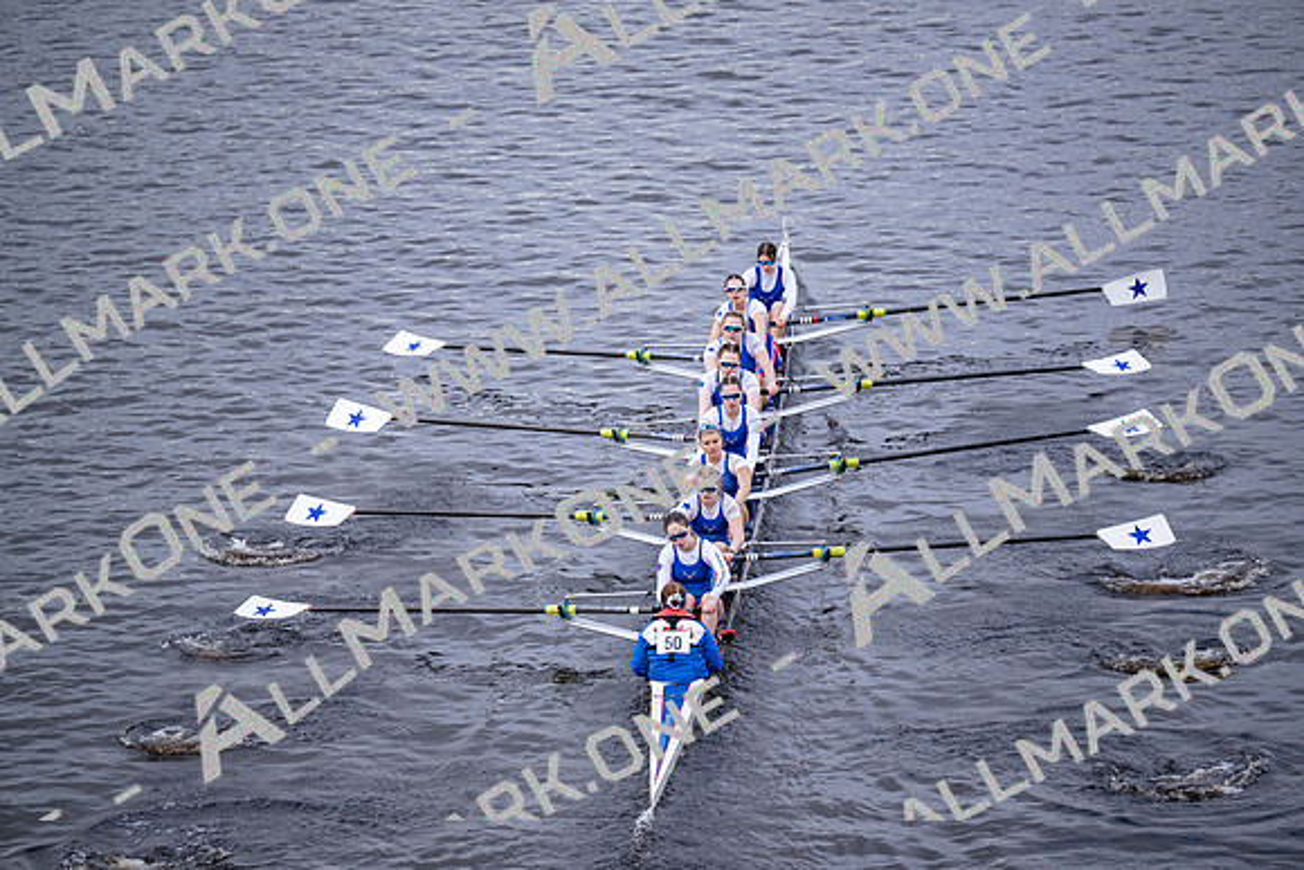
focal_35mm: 200
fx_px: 7246
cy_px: 435
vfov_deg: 6.9
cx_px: 652
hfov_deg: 10.3
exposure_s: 1/2000
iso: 900
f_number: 2.8
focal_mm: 200
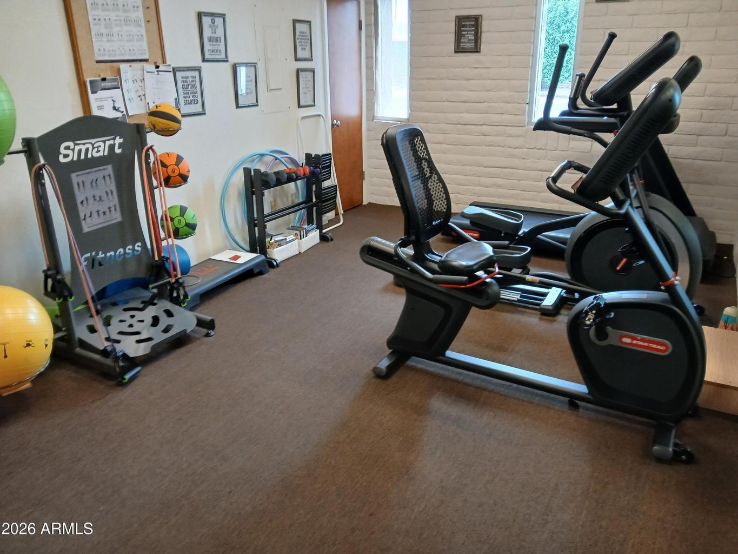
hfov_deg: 67.3
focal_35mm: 26
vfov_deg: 53.1
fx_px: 554
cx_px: 369
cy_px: 277
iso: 200
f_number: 1.8
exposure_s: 1/30
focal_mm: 3.98
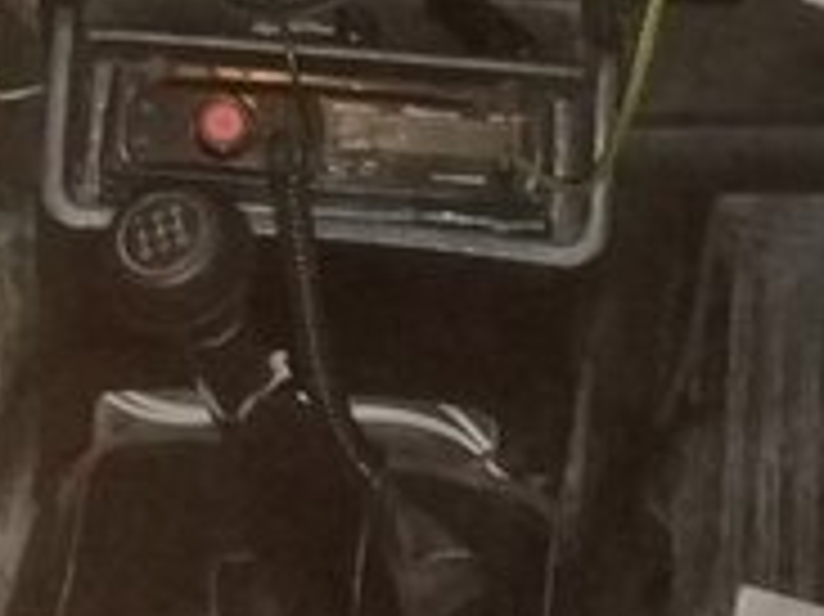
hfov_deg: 17.5
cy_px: -259
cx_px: 266
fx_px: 2664
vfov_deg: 12.6
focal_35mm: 112
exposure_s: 1/17
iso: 1250
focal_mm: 3.3
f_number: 2.2
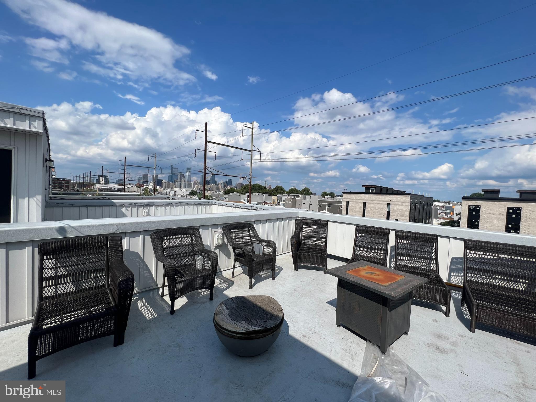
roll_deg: -2.8
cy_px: 201
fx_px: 201
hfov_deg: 106.2
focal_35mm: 13
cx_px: 268
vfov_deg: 89.9
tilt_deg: -2.5
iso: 32
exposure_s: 1/3650
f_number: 1.8
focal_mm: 1.57
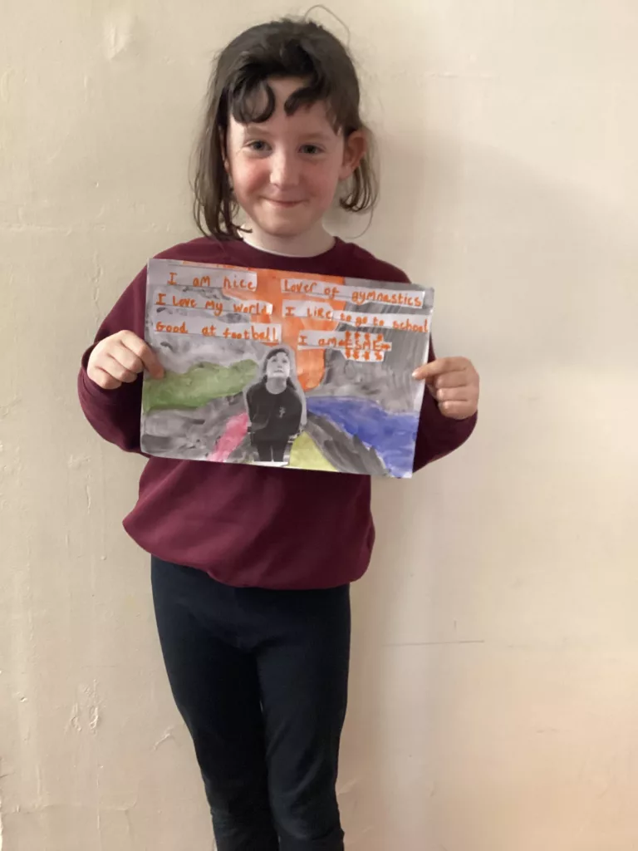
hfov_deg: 45.4
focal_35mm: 31
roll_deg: -1.1
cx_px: 319
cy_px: 426
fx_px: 762
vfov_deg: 58.4
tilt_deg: -7.4
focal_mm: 3.3
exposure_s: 1/33
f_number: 2.4
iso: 320
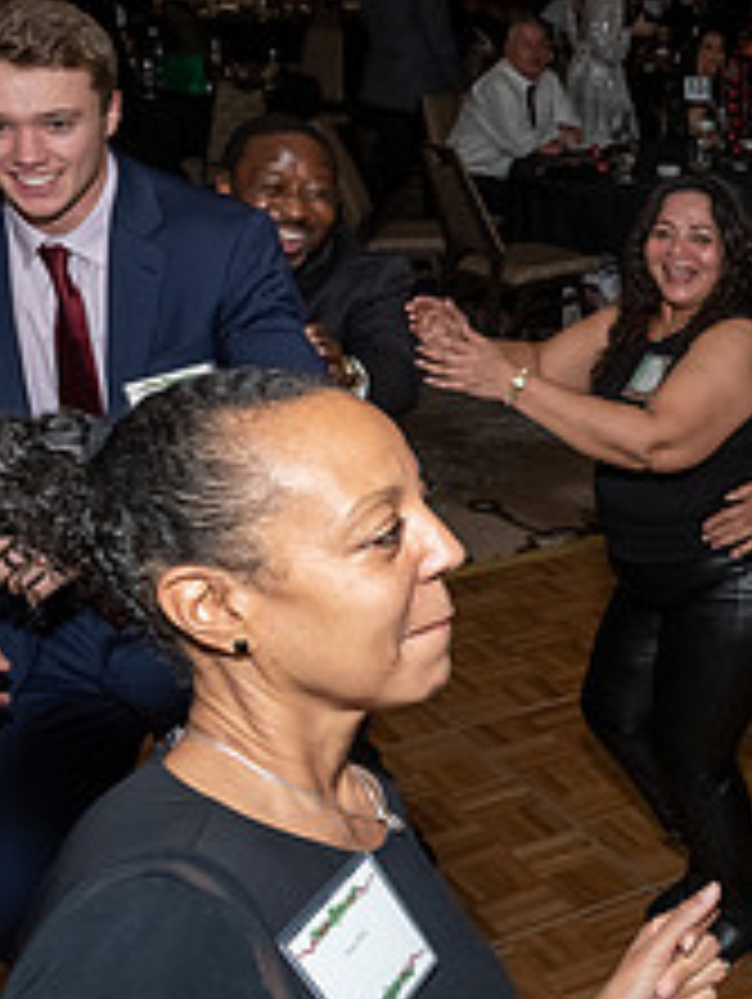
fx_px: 1850
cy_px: 347
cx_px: 1081
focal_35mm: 64
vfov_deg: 30.1
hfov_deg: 20.2
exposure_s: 1/250
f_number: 7.1
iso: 500
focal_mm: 17
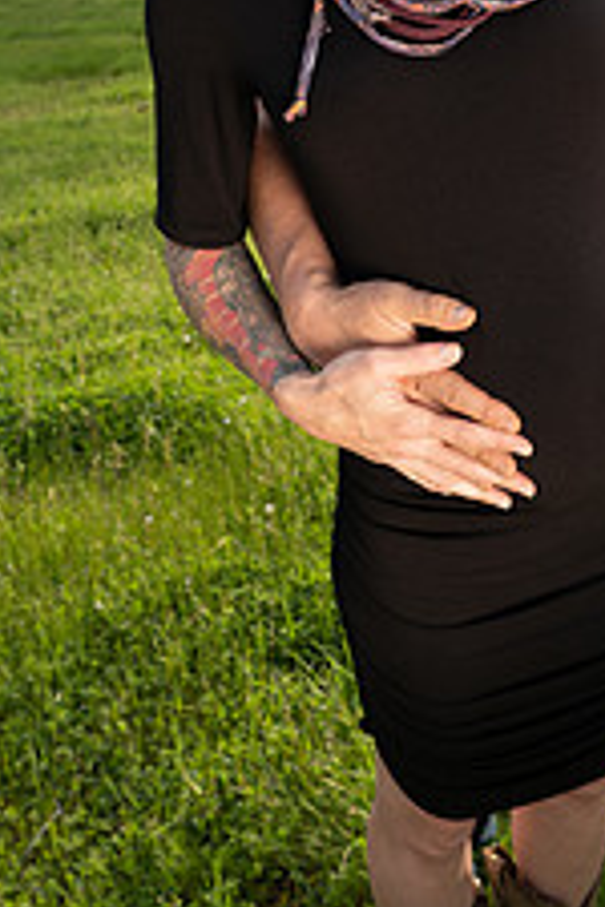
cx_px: 593
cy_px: 149
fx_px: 1260
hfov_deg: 25.7
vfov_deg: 37.8
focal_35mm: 50
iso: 100
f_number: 6.3
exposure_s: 1/125
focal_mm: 25
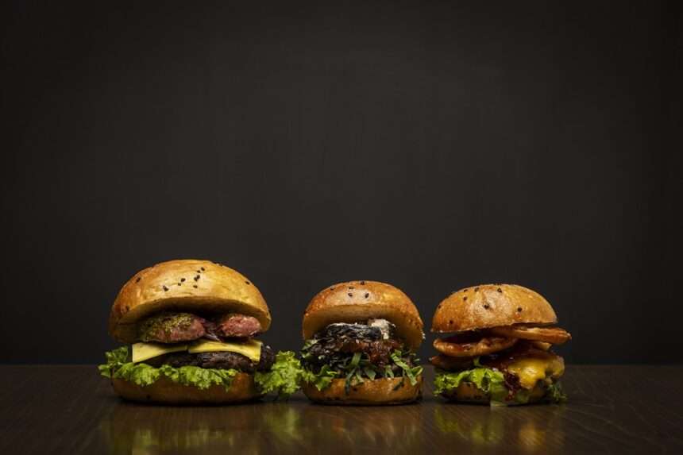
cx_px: 342
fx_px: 2276
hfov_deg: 17.1
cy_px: 228
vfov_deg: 11.4
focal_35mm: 120
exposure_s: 1/100
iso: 100
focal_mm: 120
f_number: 11
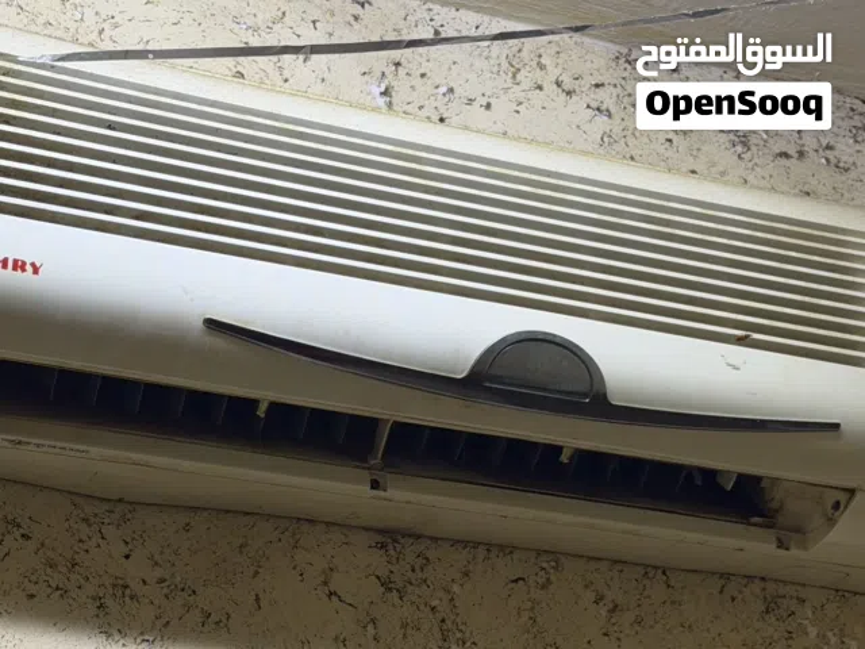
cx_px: 432
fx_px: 1199
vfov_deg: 30.3
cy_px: 324
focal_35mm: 48
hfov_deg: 39.7
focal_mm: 6.76
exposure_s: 1/50
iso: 80
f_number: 1.78
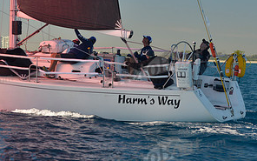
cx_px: 59
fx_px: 981
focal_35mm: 140
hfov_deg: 14.9
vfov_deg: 9.3
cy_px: 33
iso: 200
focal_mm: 70
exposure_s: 1/800
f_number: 4.5
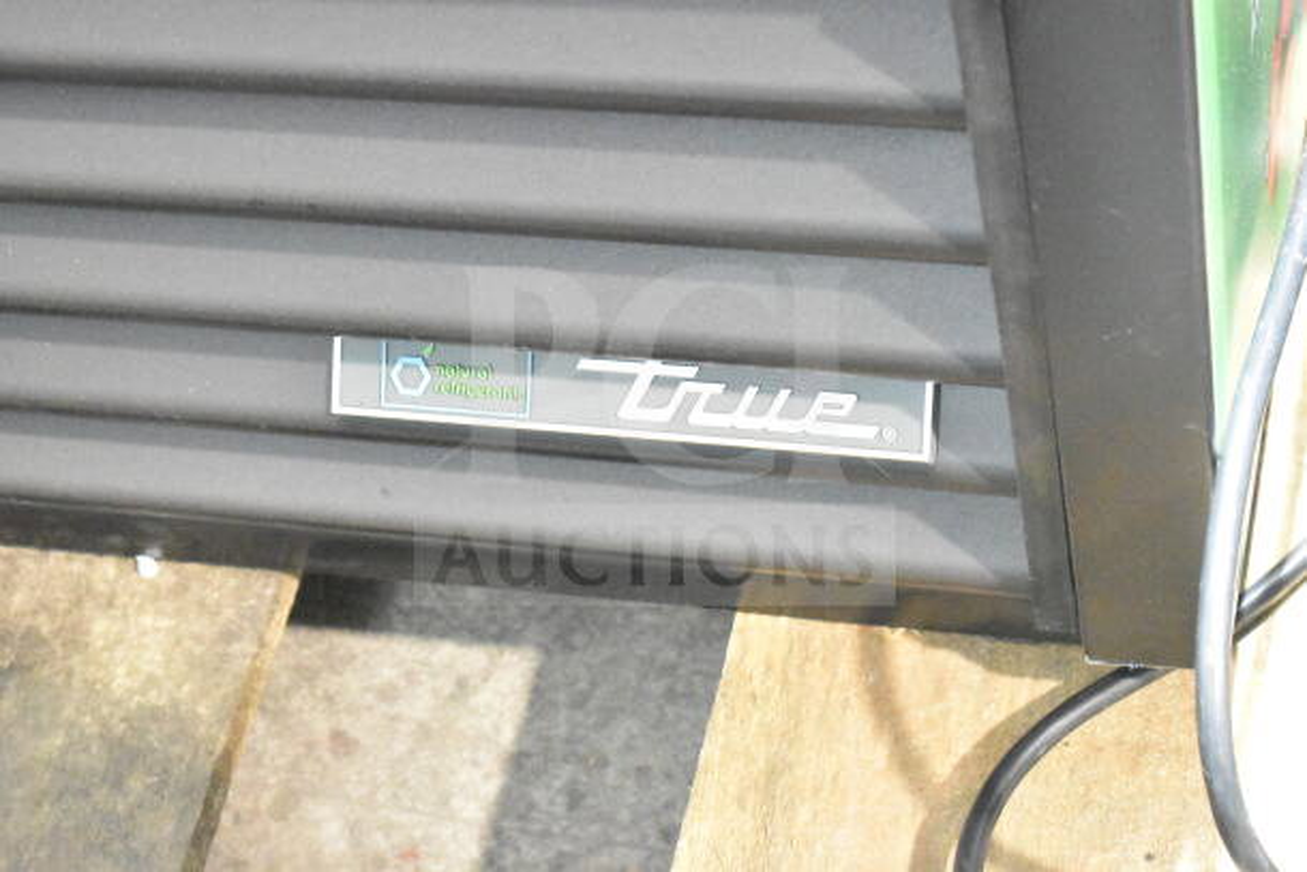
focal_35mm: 82
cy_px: 436
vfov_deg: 16.6
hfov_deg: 24.6
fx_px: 2996
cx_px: 654
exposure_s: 1/50
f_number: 5.6
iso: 25600
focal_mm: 55
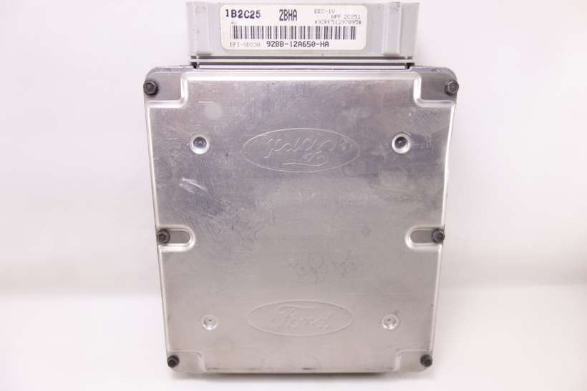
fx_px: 457
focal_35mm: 28
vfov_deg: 46.4
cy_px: 196
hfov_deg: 65.5
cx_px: 294
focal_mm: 10.4
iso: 125
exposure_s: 1/100
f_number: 2
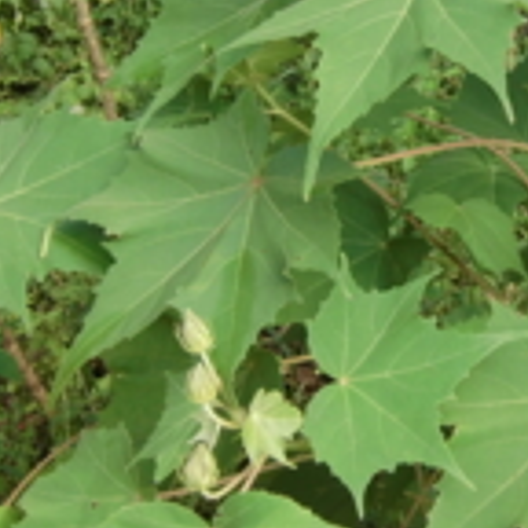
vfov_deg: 23.8
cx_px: 499
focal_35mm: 72
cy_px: 143
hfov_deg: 23.2
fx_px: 1242
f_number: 2.8
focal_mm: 4.7
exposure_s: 1/160
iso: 100
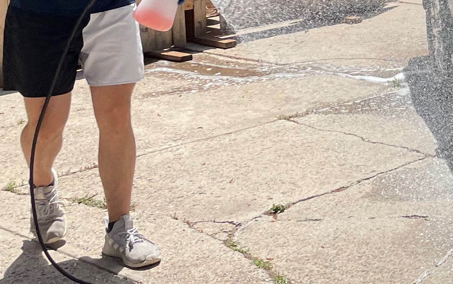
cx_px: 661
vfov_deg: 12.8
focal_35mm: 99
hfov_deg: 18.7
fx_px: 1223
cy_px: -88
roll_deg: +0.9
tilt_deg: -4.8
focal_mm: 4.2
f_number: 1.6
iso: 32
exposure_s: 1/4132
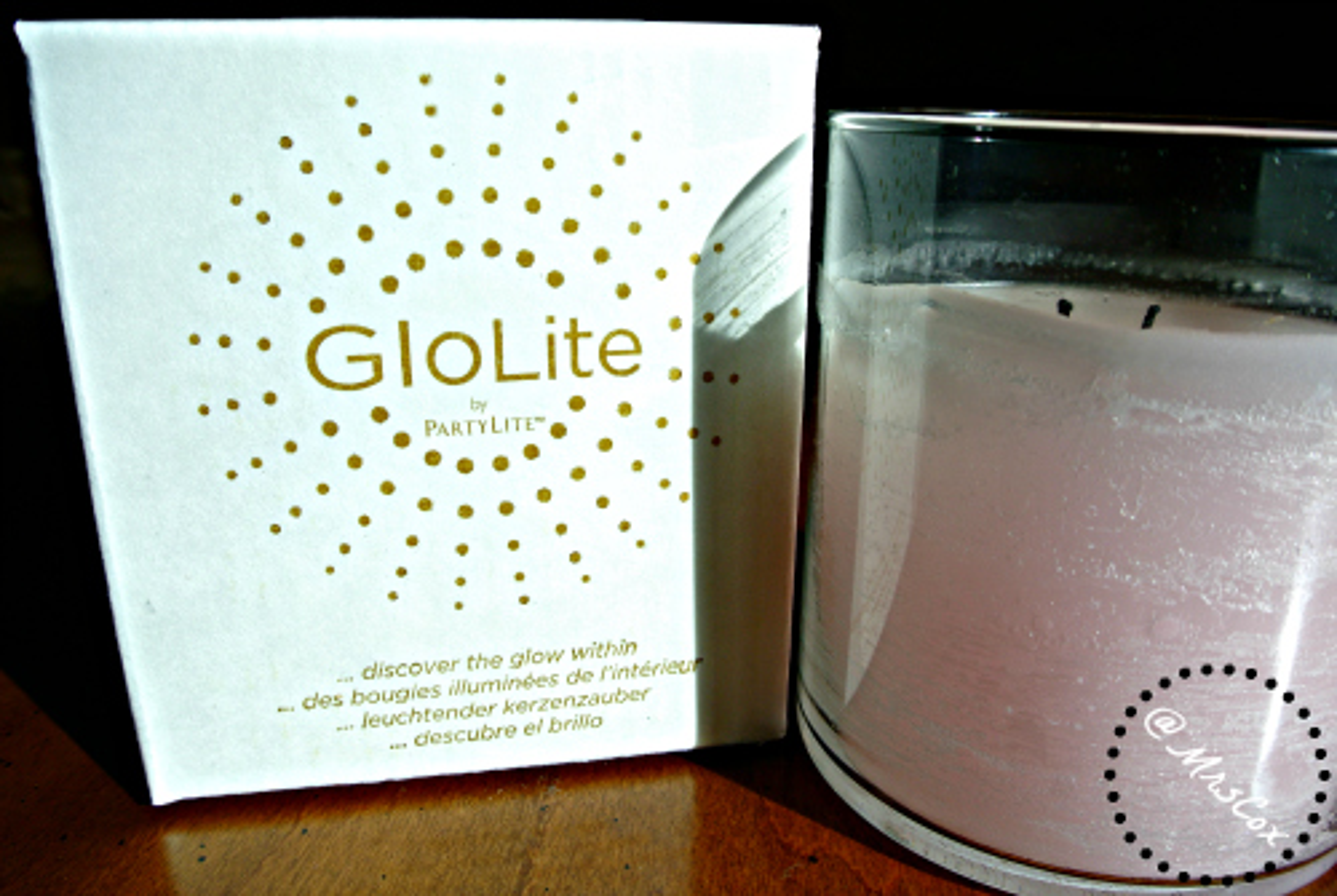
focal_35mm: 27
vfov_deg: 48.1
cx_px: 668
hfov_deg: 67.3
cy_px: 448
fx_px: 1004
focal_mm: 10
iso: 100
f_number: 4.5
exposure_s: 1/320
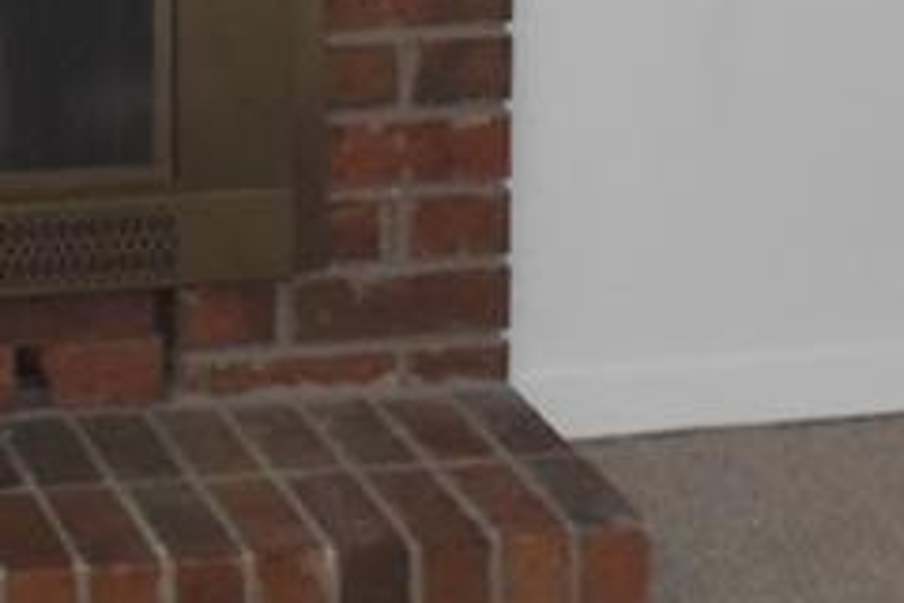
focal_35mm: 320
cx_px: -90
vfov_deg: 4.2
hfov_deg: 6.4
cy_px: -667
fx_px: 8035
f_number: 4.5
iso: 900
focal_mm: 32
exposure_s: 1/60
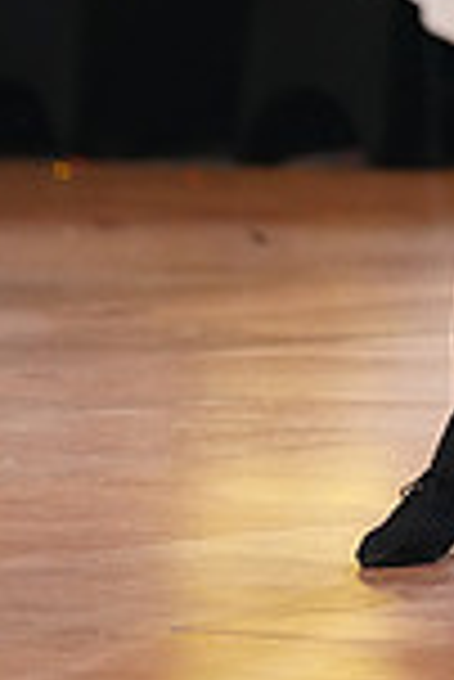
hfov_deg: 1.8
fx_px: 14097
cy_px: -414
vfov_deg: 2.8
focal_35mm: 747
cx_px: 861
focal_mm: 194
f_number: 2.8
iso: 3200
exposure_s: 1/640
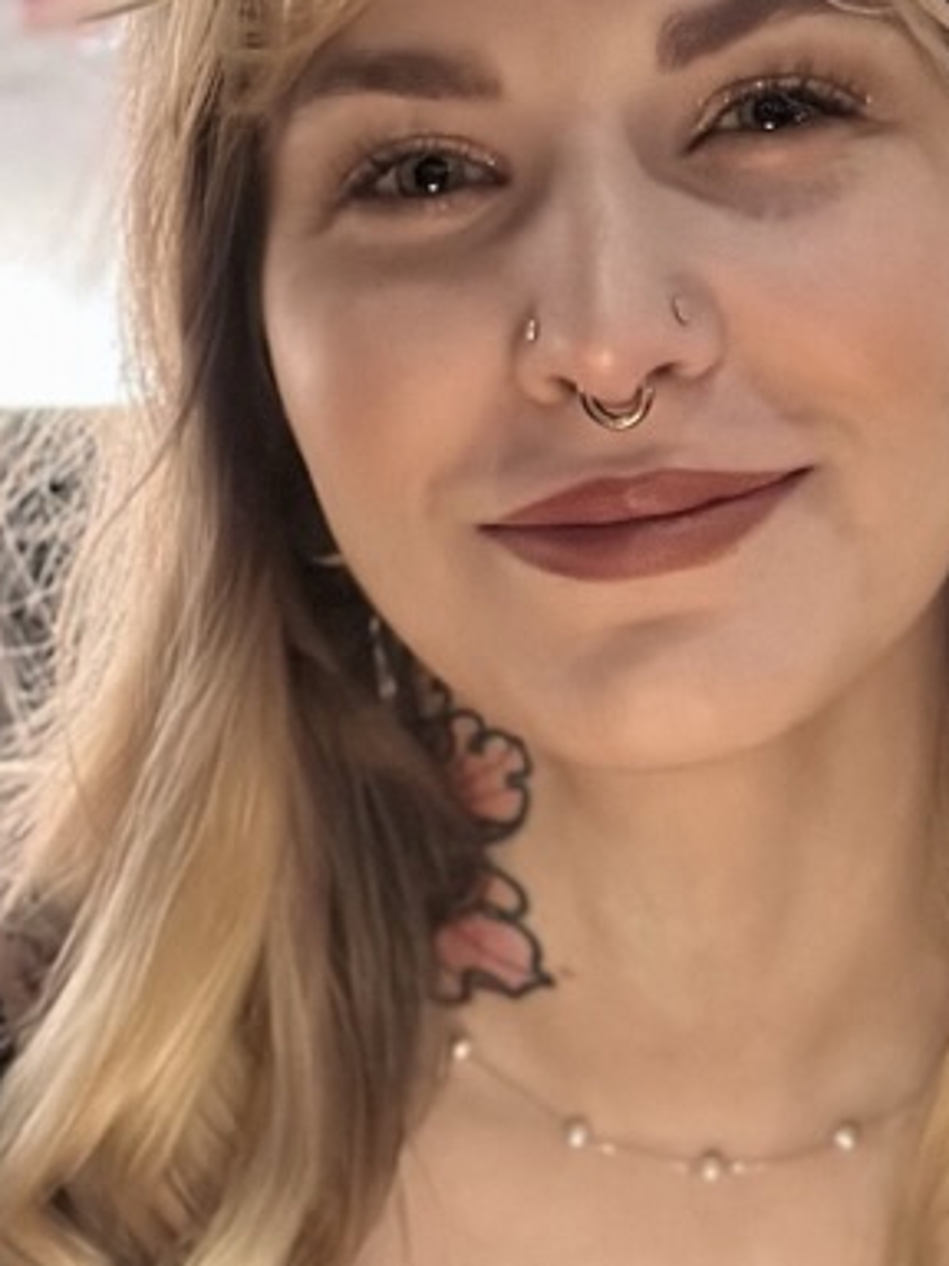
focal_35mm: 128
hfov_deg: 11.6
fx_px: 4679
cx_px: 708
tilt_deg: -10.4
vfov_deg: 15.3
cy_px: 973
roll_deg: +0.4
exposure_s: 1/26
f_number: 1.78
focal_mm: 6.86
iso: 1000
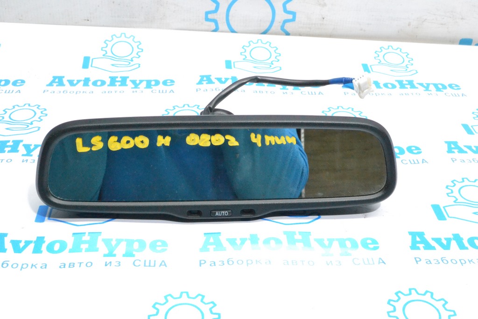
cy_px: 160
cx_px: 239
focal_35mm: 48
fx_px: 637
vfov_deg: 28.1
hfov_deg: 41.1
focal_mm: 32
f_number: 14
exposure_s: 1/80
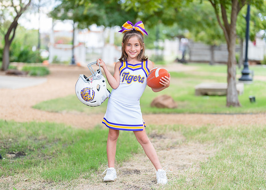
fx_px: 429
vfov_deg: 25.0
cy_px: 101
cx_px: 135
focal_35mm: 57
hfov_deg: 34.5
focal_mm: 50
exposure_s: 1/400
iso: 200
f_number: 1.2
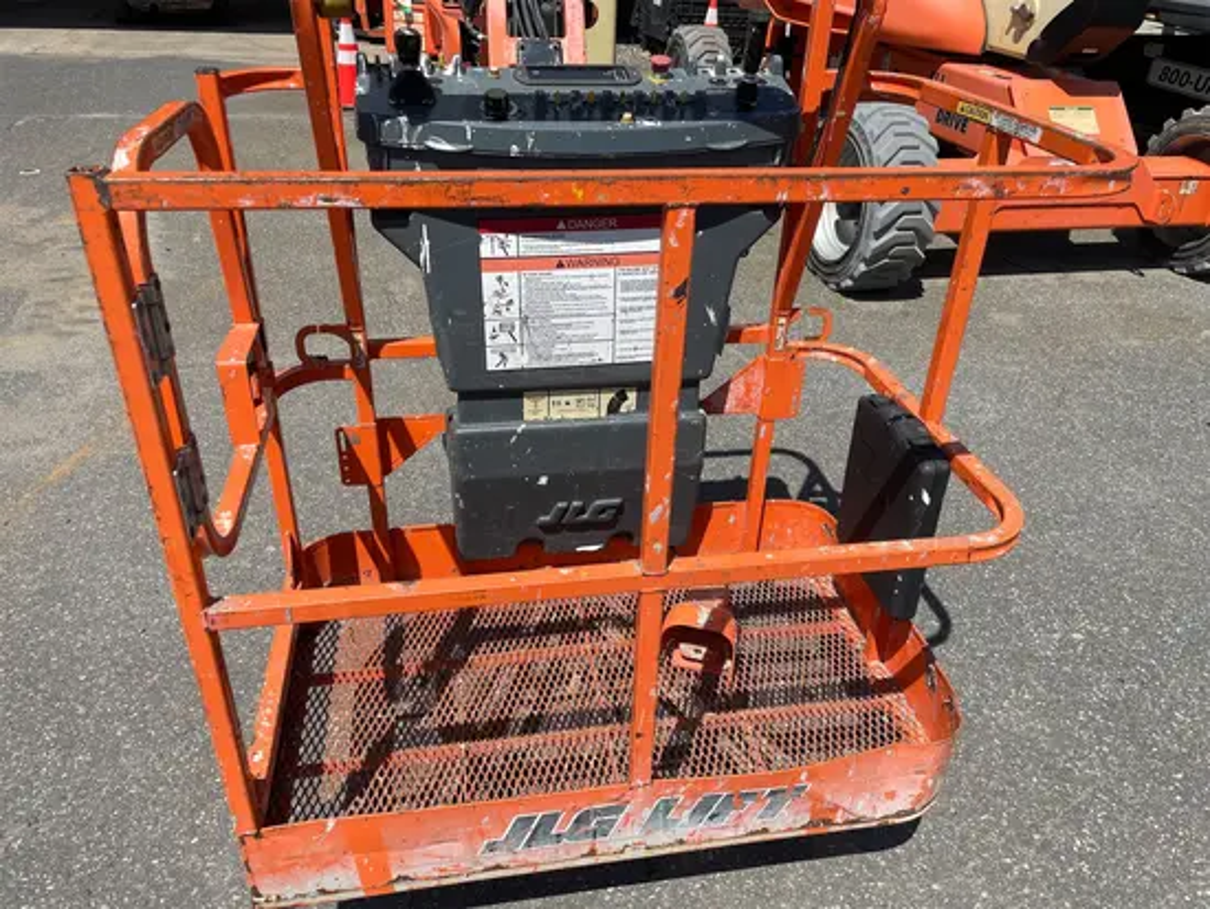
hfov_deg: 67.3
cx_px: 605
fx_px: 909
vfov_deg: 53.1
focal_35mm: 26
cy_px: 454
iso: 32
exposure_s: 1/3731
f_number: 1.6
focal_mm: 4.2
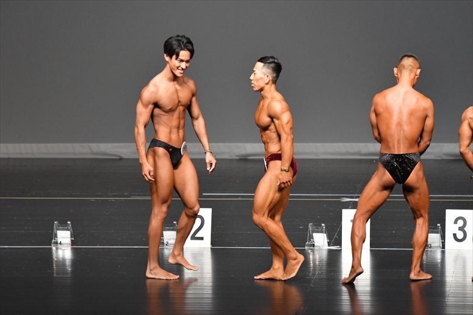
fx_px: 3546
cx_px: 236
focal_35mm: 270
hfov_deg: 7.6
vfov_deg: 5.1
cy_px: 158
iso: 4000
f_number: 5.6
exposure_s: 1/400
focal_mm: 180
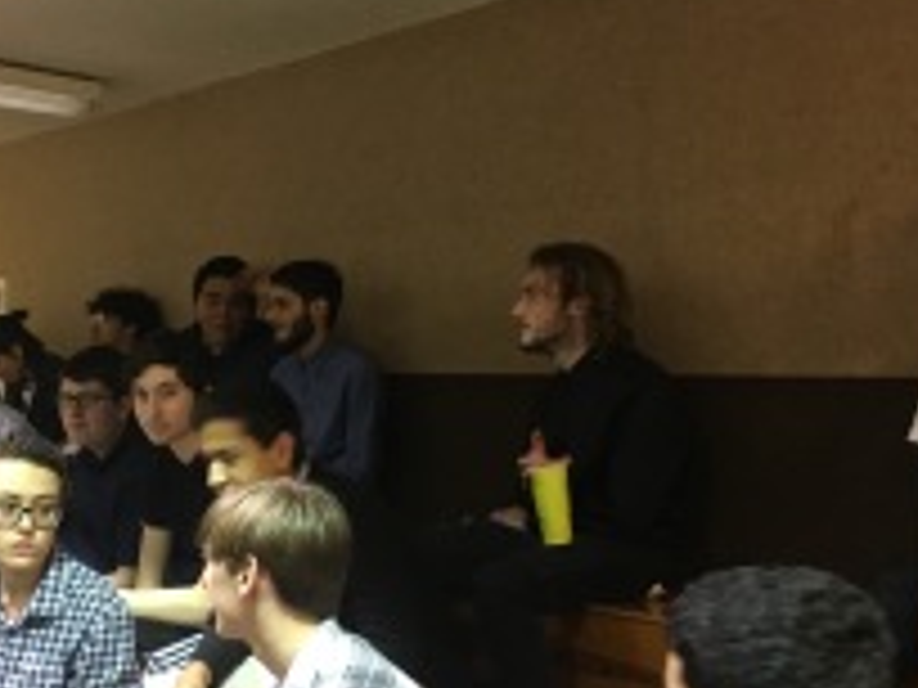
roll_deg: -0.5
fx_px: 1379
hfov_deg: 36.3
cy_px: 405
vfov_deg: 28.0
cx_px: 288
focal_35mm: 52
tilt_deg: -0.1
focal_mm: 4.15
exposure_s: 1/15
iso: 200
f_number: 2.2
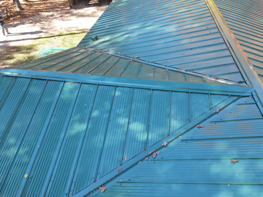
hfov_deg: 71.6
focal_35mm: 24
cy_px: 98
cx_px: 132
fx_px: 182
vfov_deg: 56.8
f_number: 2.8
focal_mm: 4.5
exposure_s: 1/40
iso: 100
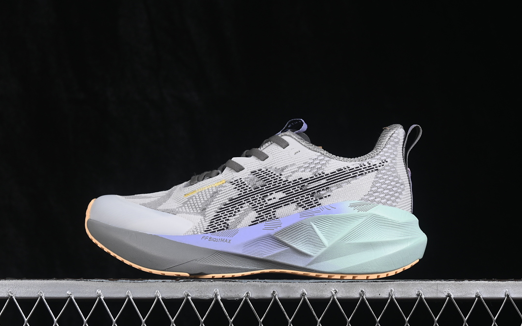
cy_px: 171
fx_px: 1095
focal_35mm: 77
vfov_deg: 16.9
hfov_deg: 26.8
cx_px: 261
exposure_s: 1/80
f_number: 8
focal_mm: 50
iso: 160
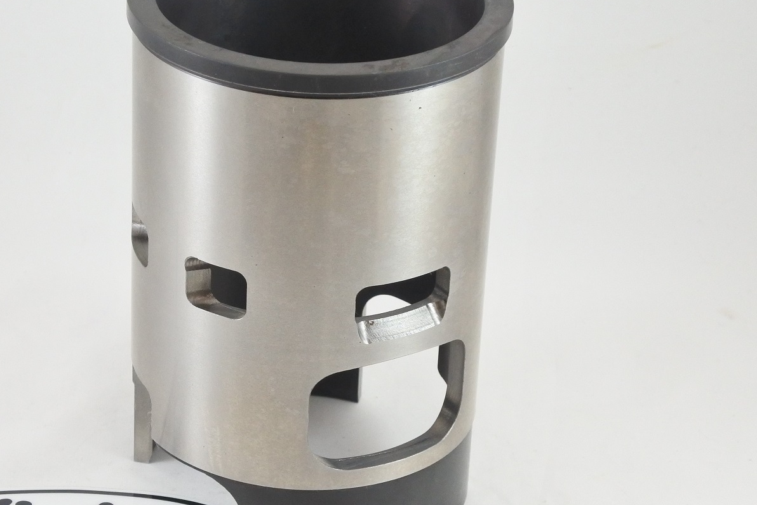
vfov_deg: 15.0
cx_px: 244
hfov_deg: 22.3
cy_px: 252
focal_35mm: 91
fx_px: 1914
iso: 800
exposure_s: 1/125
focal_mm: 21.4
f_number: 4.8
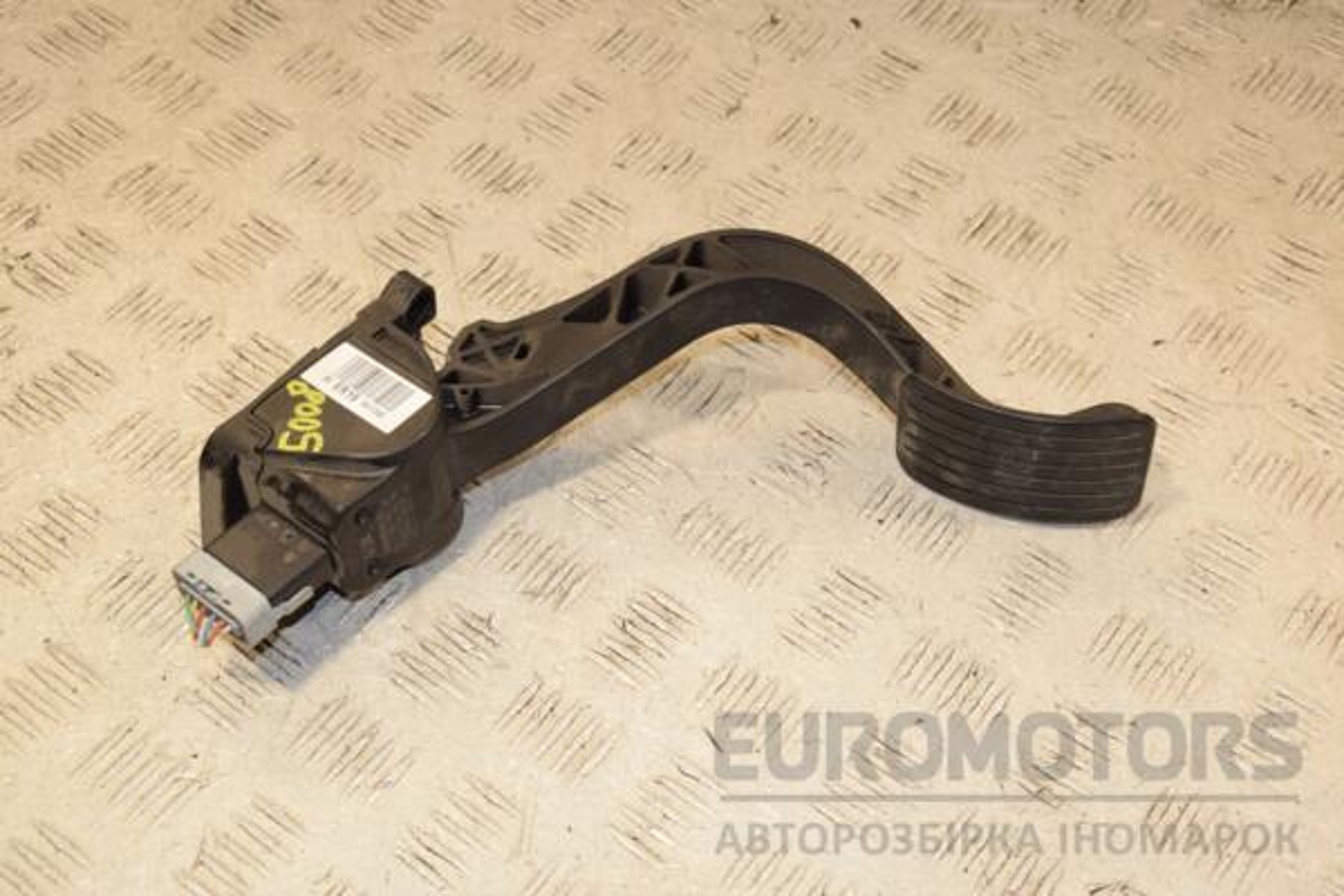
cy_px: 448
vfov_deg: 23.8
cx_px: 672
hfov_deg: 35.1
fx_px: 2128
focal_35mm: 57
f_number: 9
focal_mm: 38
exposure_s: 1/200
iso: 800
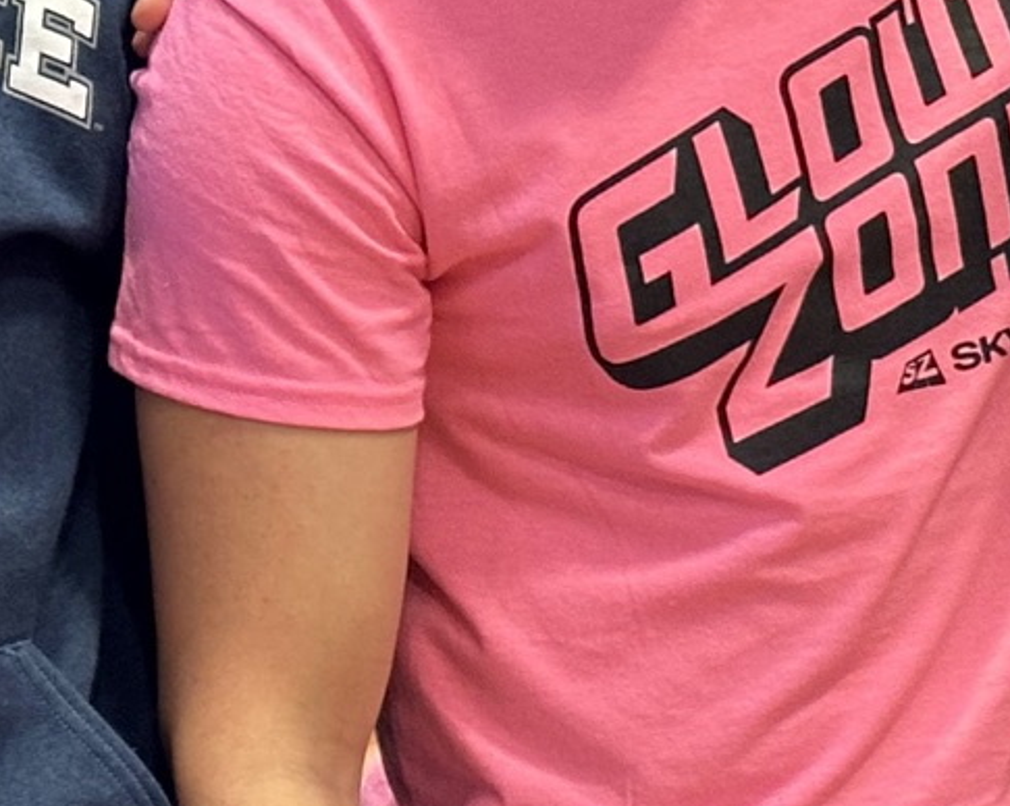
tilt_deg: -5.6
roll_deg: +0.6
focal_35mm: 193
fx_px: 5765
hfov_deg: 9.8
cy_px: 368
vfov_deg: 8.0
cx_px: 1361
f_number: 1.78
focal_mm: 6.86
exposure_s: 1/45
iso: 250
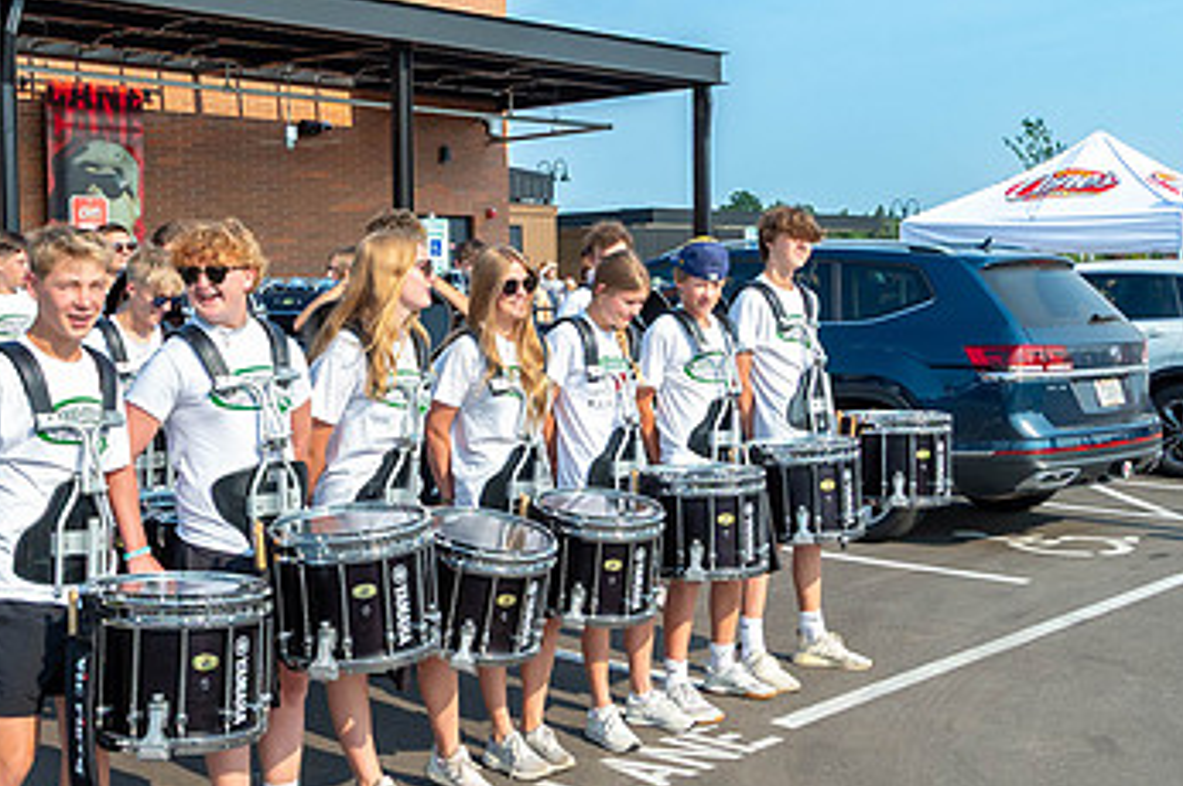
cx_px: 478
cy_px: 312
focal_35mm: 49
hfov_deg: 40.2
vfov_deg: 27.4
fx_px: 1609
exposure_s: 1/2000
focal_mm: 24
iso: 1250
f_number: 11
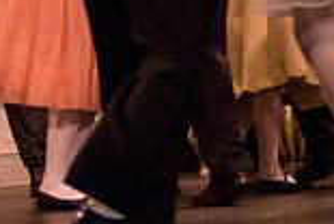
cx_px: 134
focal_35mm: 269
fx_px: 2500
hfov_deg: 7.6
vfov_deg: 5.1
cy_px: -116
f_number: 2.8
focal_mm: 48
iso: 1600
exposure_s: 1/160
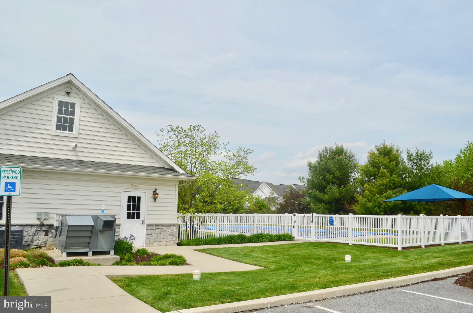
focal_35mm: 27
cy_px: 156
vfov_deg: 47.7
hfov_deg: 67.5
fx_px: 354
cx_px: 236
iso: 100
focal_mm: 18
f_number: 9
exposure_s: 1/320
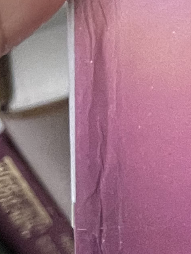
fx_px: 1176
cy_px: -358
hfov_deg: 8.4
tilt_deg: -49.8
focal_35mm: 160
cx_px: 473
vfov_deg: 10.6
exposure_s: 1/60
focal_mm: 5.1
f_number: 1.6
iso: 320
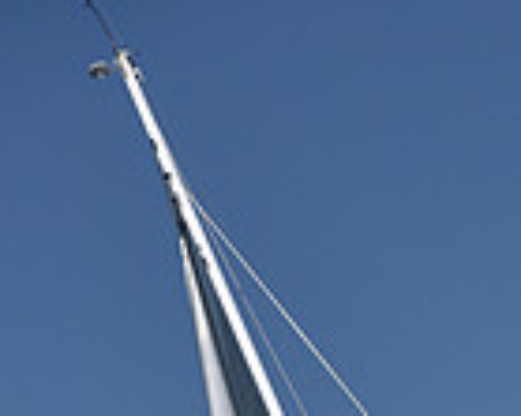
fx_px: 4222
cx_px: 673
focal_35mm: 274
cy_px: 1053
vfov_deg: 5.4
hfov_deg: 7.0
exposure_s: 1/1250
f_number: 6.3
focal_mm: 70
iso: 250
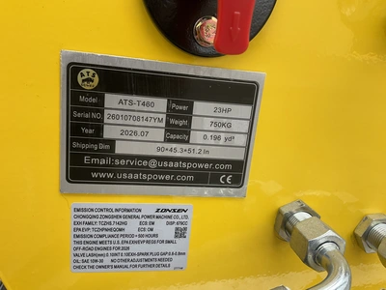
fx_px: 323
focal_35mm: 29
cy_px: 145
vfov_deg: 48.2
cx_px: 193
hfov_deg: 61.7
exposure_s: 1/122
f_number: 1.8
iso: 20
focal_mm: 3
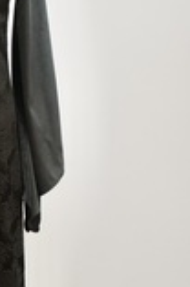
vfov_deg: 18.3
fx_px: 891
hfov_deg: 11.8
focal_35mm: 112
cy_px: 157
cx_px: -68
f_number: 5
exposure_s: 1/80
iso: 800
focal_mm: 26
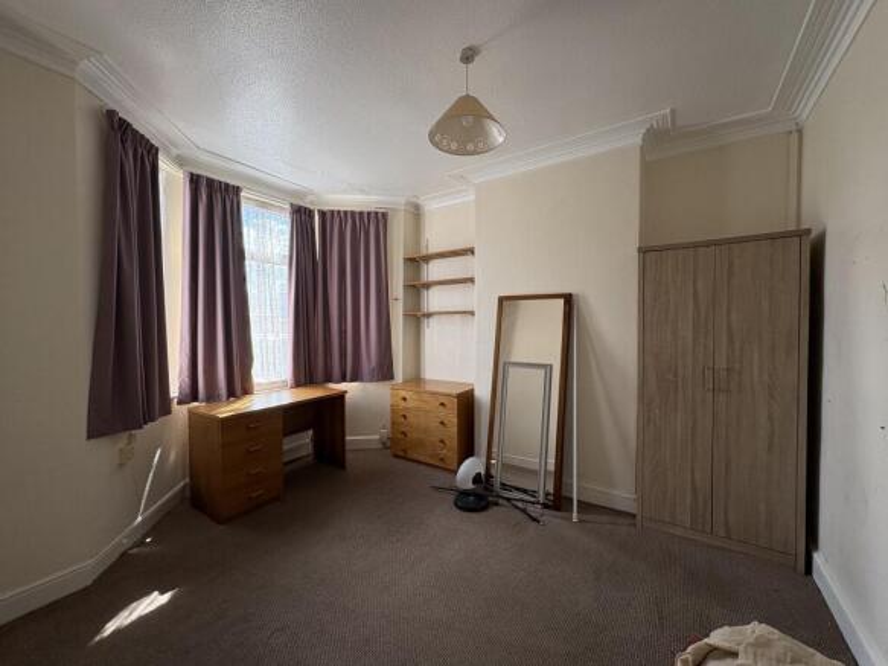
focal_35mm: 14
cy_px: 333
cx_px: 444
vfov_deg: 85.7
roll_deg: +0.5
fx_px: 359
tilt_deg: -0.9
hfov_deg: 102.1
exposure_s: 1/133
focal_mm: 2.22
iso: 125
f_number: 2.2
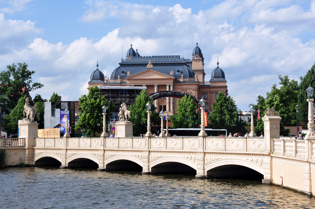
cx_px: 158
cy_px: 104
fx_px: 655
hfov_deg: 27.0
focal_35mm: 75
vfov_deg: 18.1
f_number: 10
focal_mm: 50
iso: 200
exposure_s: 1/400
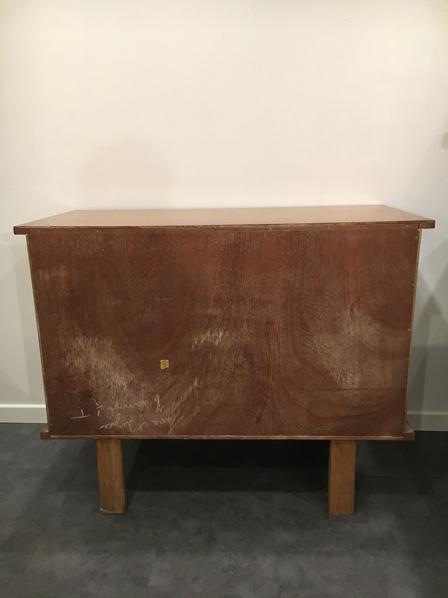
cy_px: 299
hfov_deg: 48.2
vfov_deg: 61.7
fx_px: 500
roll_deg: +0.8
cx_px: 224
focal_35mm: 29
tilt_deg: -14.8
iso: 200
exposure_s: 1/17
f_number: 2.2
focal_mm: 4.15
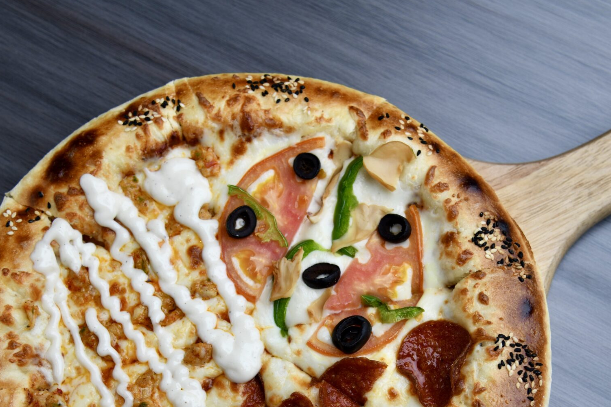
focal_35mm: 58
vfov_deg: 23.0
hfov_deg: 34.5
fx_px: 984
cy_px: 338
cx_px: 318
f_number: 4.5
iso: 80
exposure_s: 1/160
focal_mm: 34
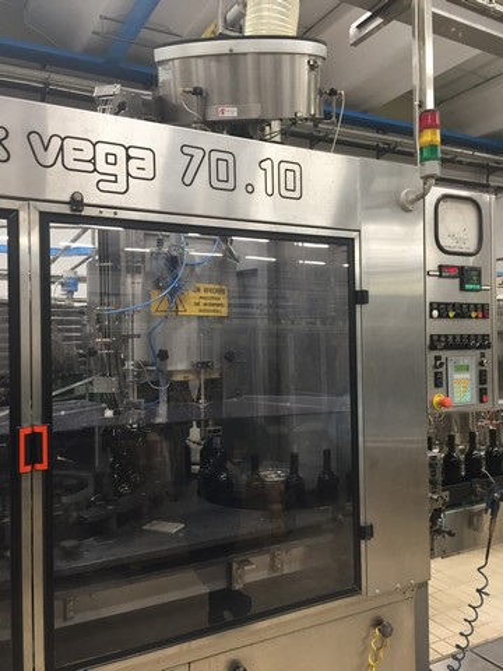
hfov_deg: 48.2
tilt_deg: +2.5
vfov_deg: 61.7
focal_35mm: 29
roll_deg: +2.2
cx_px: 252
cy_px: 336
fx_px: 562
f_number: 2.2
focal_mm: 4.15
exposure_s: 1/33
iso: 125
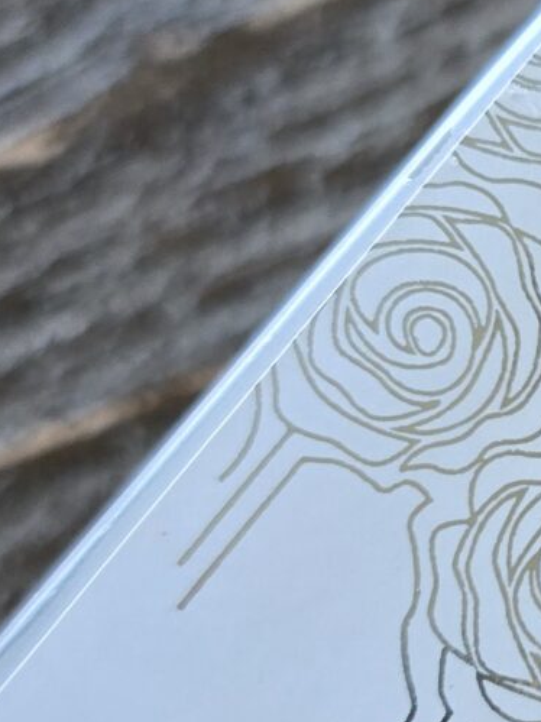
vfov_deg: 16.7
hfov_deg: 12.0
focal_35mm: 118
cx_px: 778
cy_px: 404
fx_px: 2460
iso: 80
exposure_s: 1/182
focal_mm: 6.3
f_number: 1.7
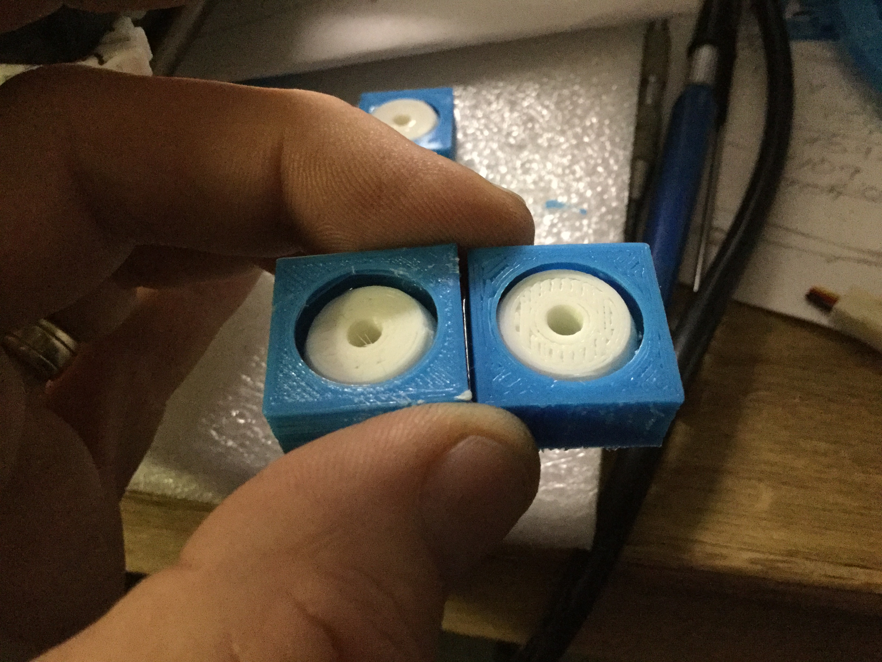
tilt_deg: -51.1
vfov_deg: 45.4
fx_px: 790
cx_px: 441
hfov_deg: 58.4
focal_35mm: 31
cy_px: 331
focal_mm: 3.3
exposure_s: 1/15
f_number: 2.4
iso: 320
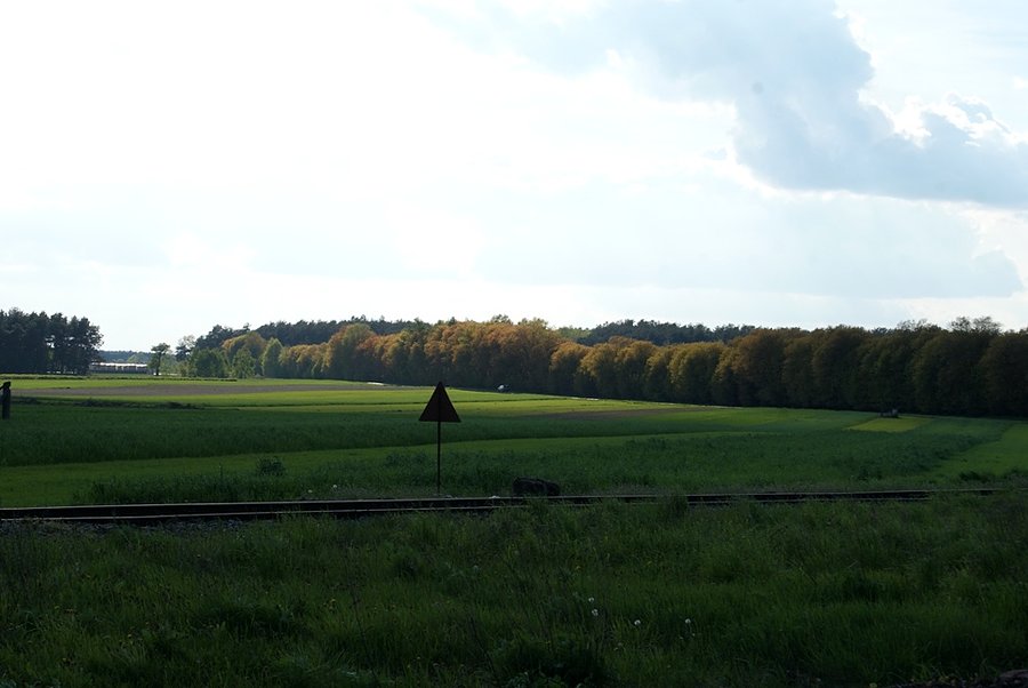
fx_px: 2358
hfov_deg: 24.6
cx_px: 514
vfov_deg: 16.6
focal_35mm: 82
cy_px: 344
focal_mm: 55
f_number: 13
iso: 100
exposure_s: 1/125
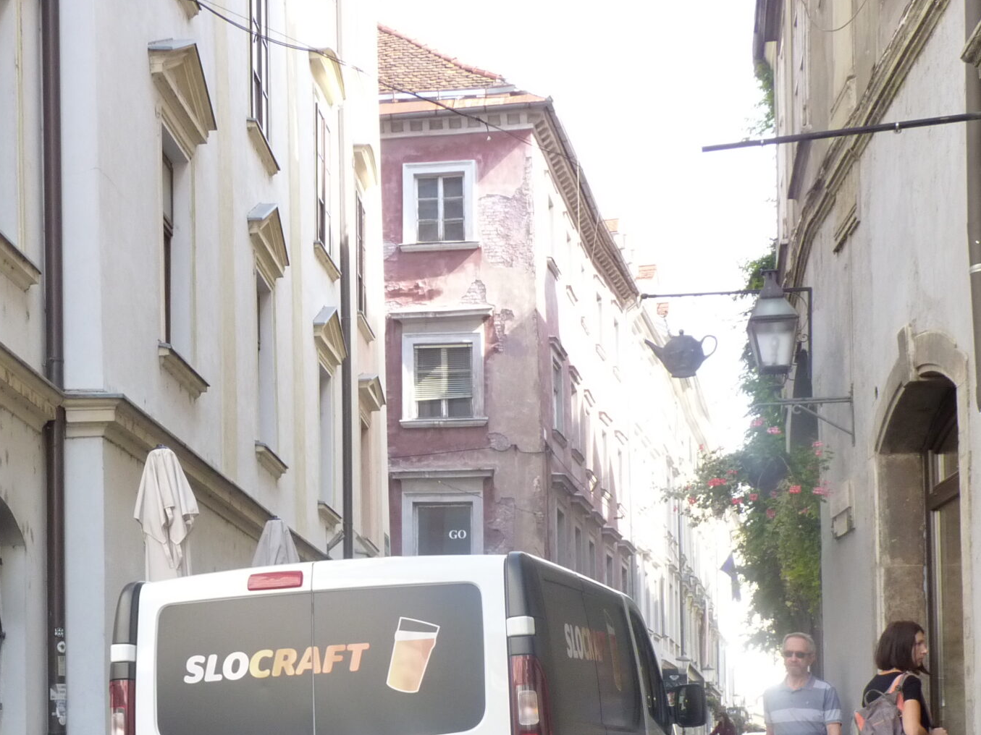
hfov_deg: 28.1
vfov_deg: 21.1
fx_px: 1927
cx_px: 234
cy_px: 679
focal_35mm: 68
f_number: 3
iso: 250
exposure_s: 1/200
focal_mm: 6.4
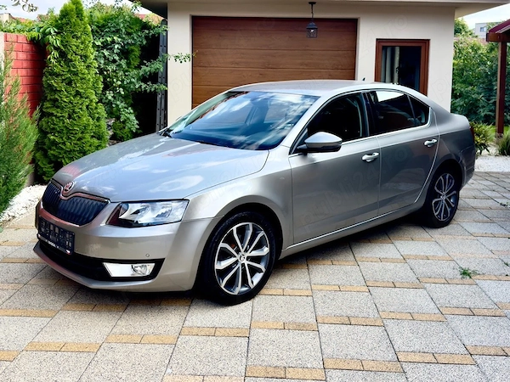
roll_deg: -1.0
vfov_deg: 39.7
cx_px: 255
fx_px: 530
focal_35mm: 36
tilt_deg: -12.5
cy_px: 191
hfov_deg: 51.4
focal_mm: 6.76
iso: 100
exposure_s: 1/1642
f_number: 1.78
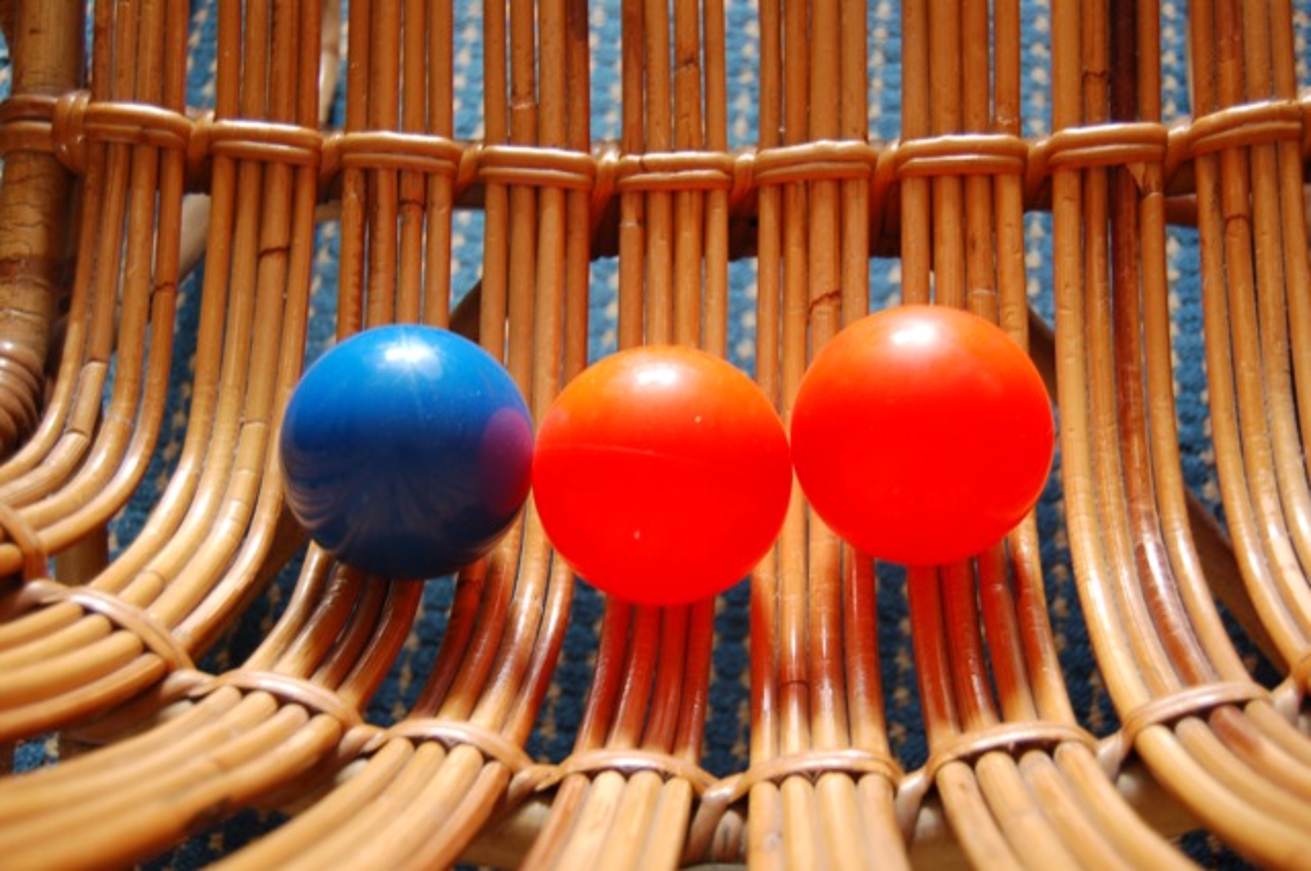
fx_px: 1746
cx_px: 656
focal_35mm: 48
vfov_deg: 28.0
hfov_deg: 41.2
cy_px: 436
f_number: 4.5
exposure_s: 1/4
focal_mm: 32
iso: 200
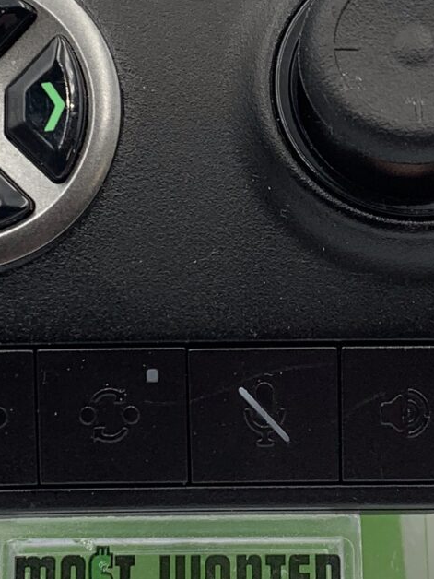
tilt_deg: -32.4
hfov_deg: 14.0
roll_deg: +1.7
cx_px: 202
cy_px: 157
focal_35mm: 106
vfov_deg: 18.4
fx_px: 1772
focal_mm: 4.25
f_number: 1.8
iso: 25
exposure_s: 1/134
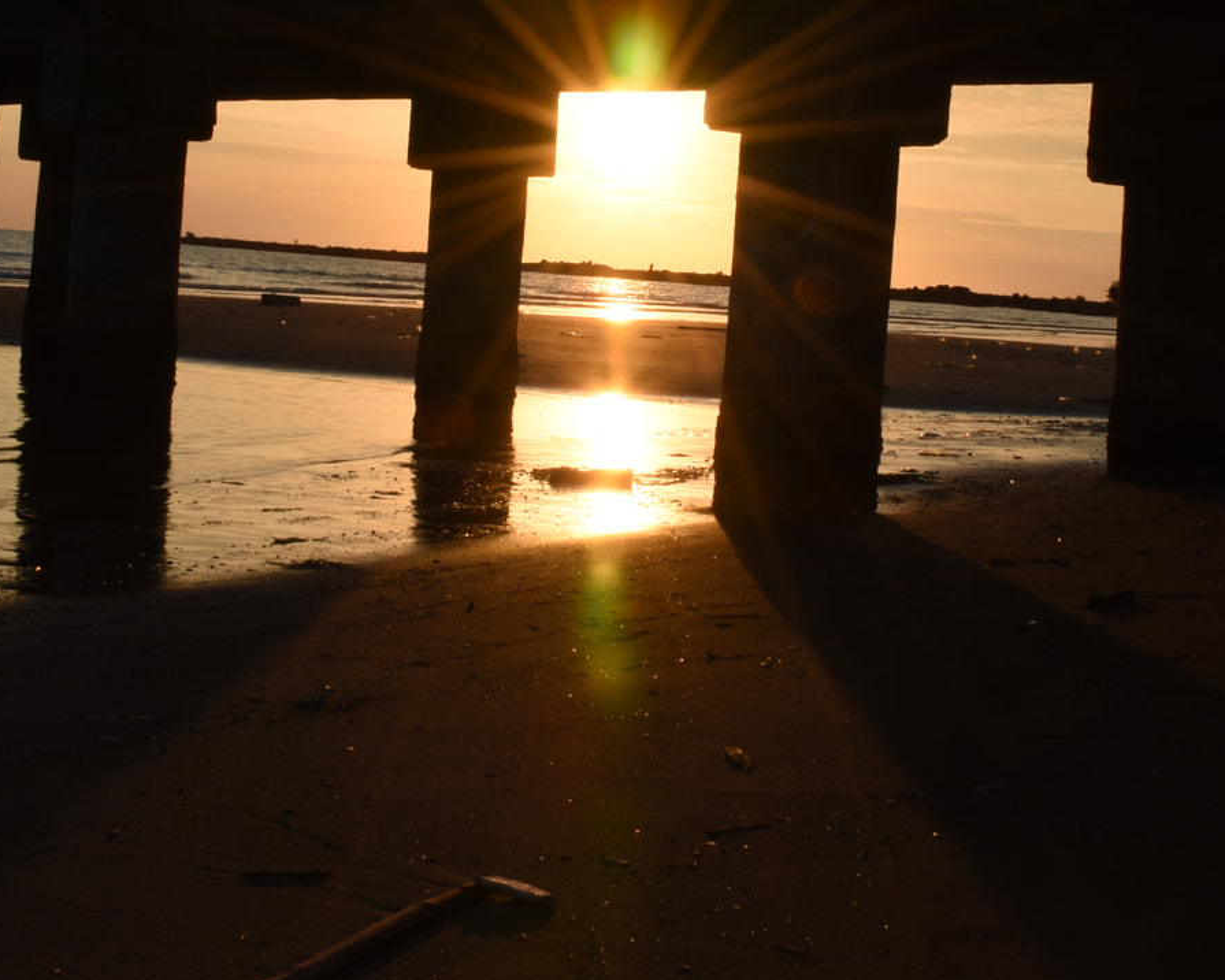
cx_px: 605
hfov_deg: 32.5
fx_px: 2103
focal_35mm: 58
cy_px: 222
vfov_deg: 25.9
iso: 100
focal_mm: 18
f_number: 22
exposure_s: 1/15
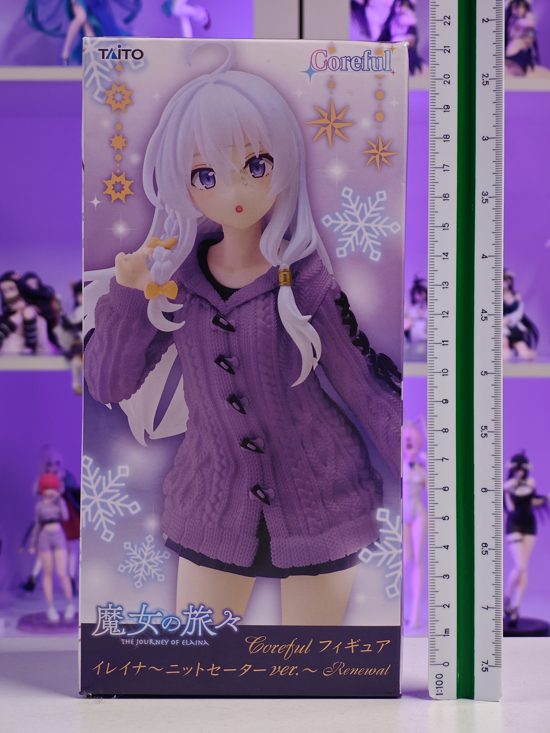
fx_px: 1695
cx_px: 275
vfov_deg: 24.4
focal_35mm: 80
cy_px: 366
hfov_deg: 18.4
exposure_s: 1/20.7
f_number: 2.4
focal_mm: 7.48
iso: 400
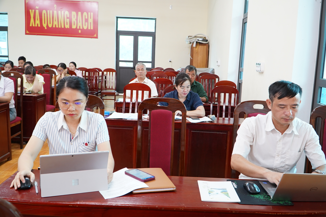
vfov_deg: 42.3
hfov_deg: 60.3
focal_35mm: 31
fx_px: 281
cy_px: 108
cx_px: 163
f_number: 4
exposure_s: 1/40
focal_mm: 21
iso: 1250
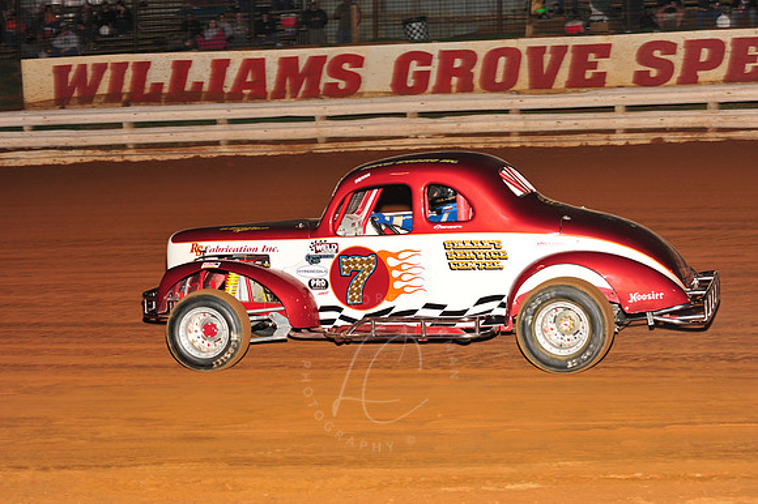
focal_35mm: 80
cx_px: 379
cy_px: 252
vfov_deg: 17.0
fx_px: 1683
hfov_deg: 25.4
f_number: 6.3
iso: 800
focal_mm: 80
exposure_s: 1/250
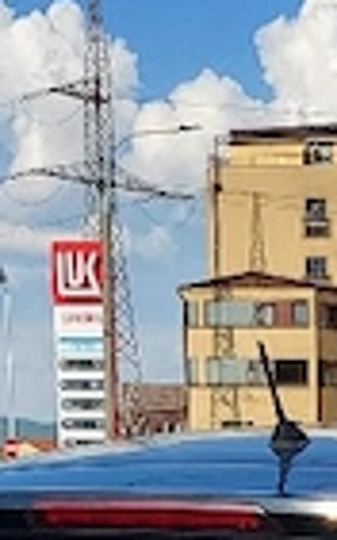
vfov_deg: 12.4
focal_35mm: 156
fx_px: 2295
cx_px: 532
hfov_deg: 8.2
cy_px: 946
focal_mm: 5.4
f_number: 1.8
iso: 40
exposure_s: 1/1667
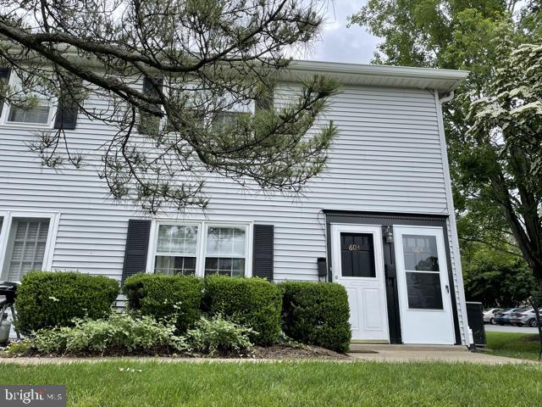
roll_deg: -1.9
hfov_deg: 67.3
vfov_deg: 53.1
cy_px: 204
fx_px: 407
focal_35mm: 26
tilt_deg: +16.5
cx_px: 271
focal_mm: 4.2
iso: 32
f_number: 1.6
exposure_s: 1/1553
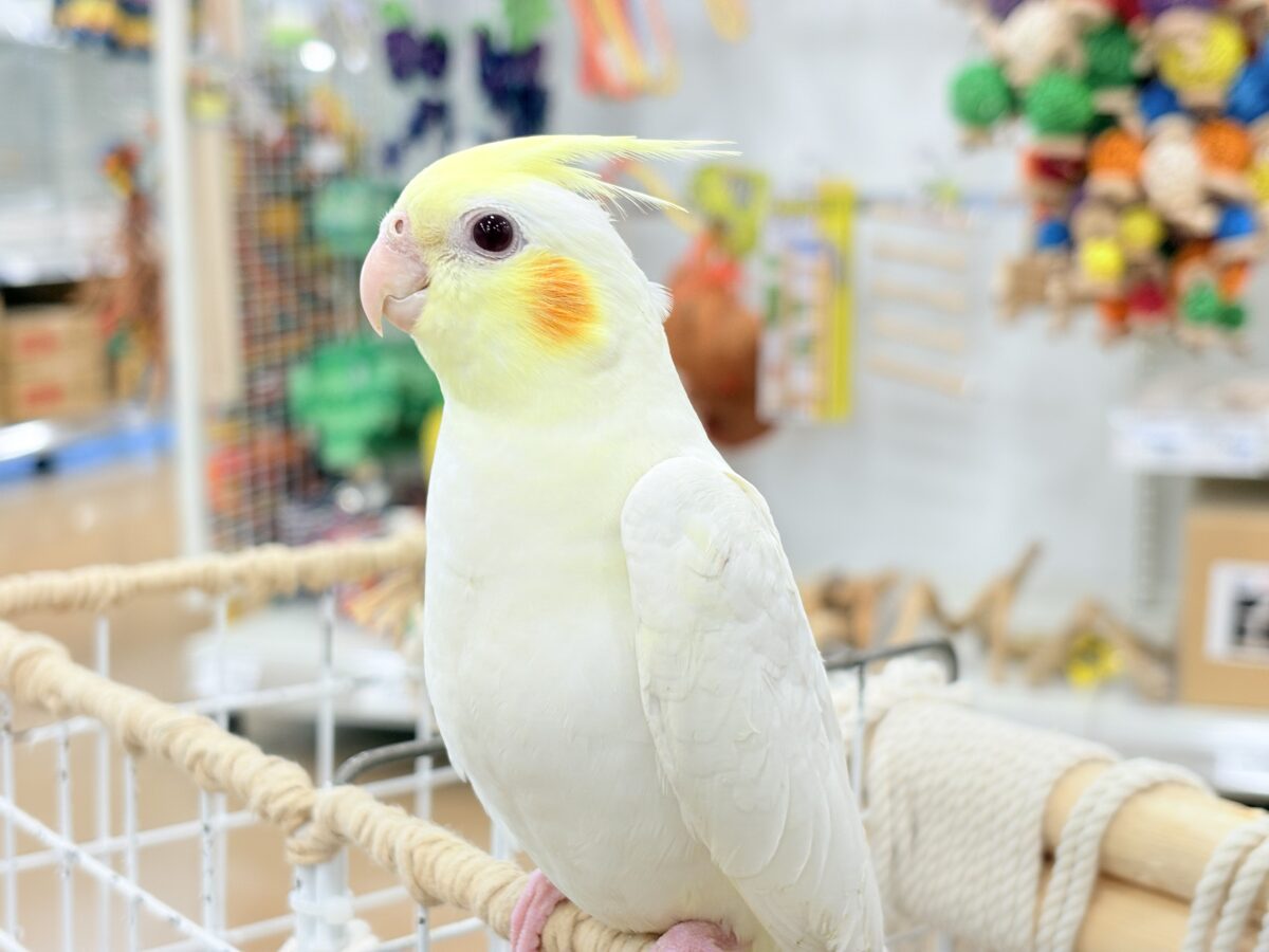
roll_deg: +2.0
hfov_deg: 36.8
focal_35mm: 52
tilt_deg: -8.8
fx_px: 1906
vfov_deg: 28.0
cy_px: 476
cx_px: 634
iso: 40
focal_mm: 5.96
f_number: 1.6
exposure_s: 1/50
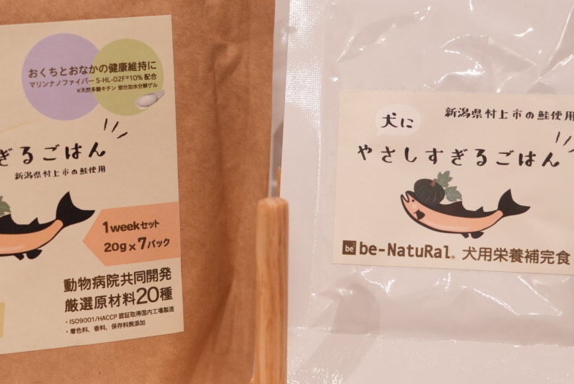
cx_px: 202
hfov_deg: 19.8
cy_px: 160
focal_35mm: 103
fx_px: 1643
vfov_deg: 13.3
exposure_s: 1/50
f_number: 3.5
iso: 1250
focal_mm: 50
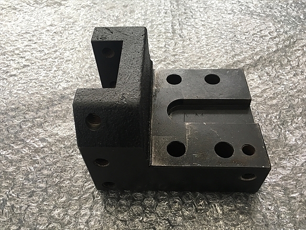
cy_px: 115
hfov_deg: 61.7
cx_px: 153
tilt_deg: -50.2
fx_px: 256
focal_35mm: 29
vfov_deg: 48.2
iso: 25
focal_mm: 4.15
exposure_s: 1/30
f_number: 2.2
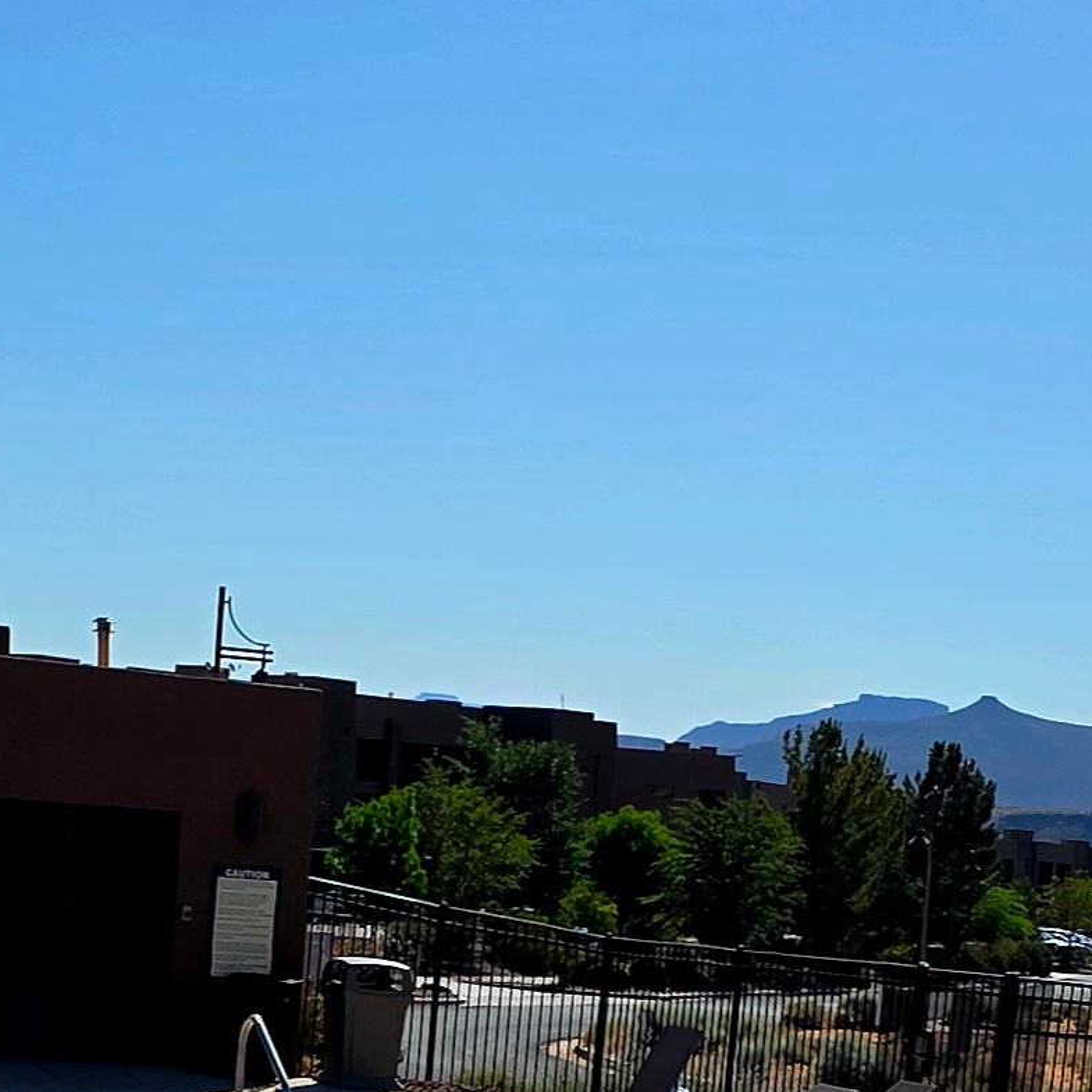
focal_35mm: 53
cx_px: -15
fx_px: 1892
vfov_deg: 31.4
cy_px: 862
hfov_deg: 29.9
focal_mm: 6.3
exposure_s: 1/10000
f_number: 1.7
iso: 50
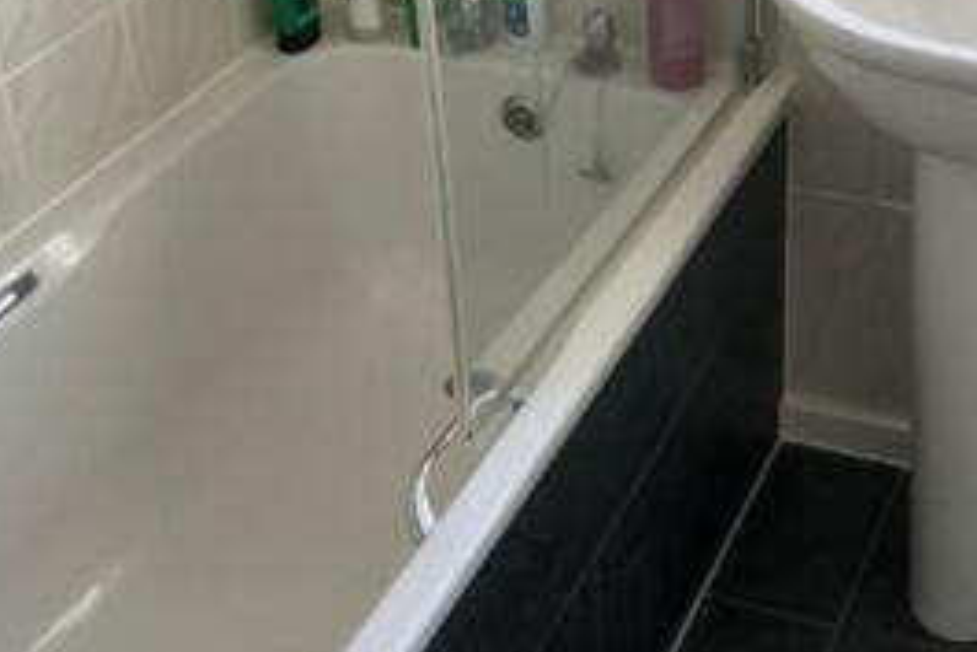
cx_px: 697
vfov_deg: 21.1
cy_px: 160
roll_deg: +0.6
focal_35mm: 64
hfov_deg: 31.0
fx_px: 1738
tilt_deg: -29.8
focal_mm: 3.99
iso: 80
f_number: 1.8
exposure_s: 1/100
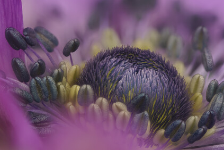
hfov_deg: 7.7
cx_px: 169
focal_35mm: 266
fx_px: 1655
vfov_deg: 5.2
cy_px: 69
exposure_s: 1/200
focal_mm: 150
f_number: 2.8
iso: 50
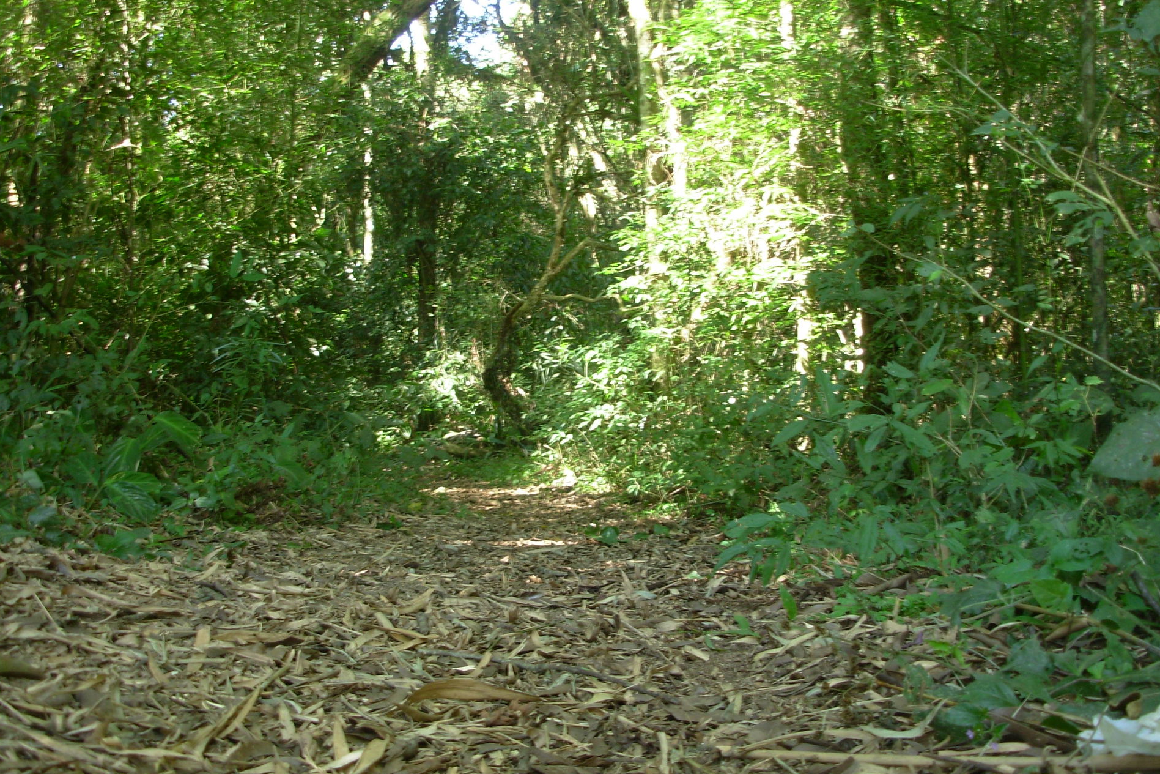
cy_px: 377
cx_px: 578
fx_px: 1289
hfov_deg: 48.5
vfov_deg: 33.4
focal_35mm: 40
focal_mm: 6.3
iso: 50
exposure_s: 1/9.2
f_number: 2.9
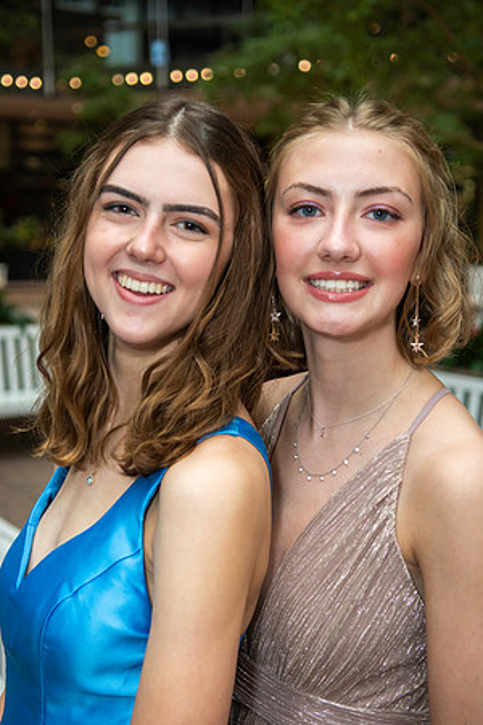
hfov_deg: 25.8
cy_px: 362
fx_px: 1056
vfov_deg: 37.9
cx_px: 242
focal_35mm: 52
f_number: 2.8
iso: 200
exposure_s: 1/125
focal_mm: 35
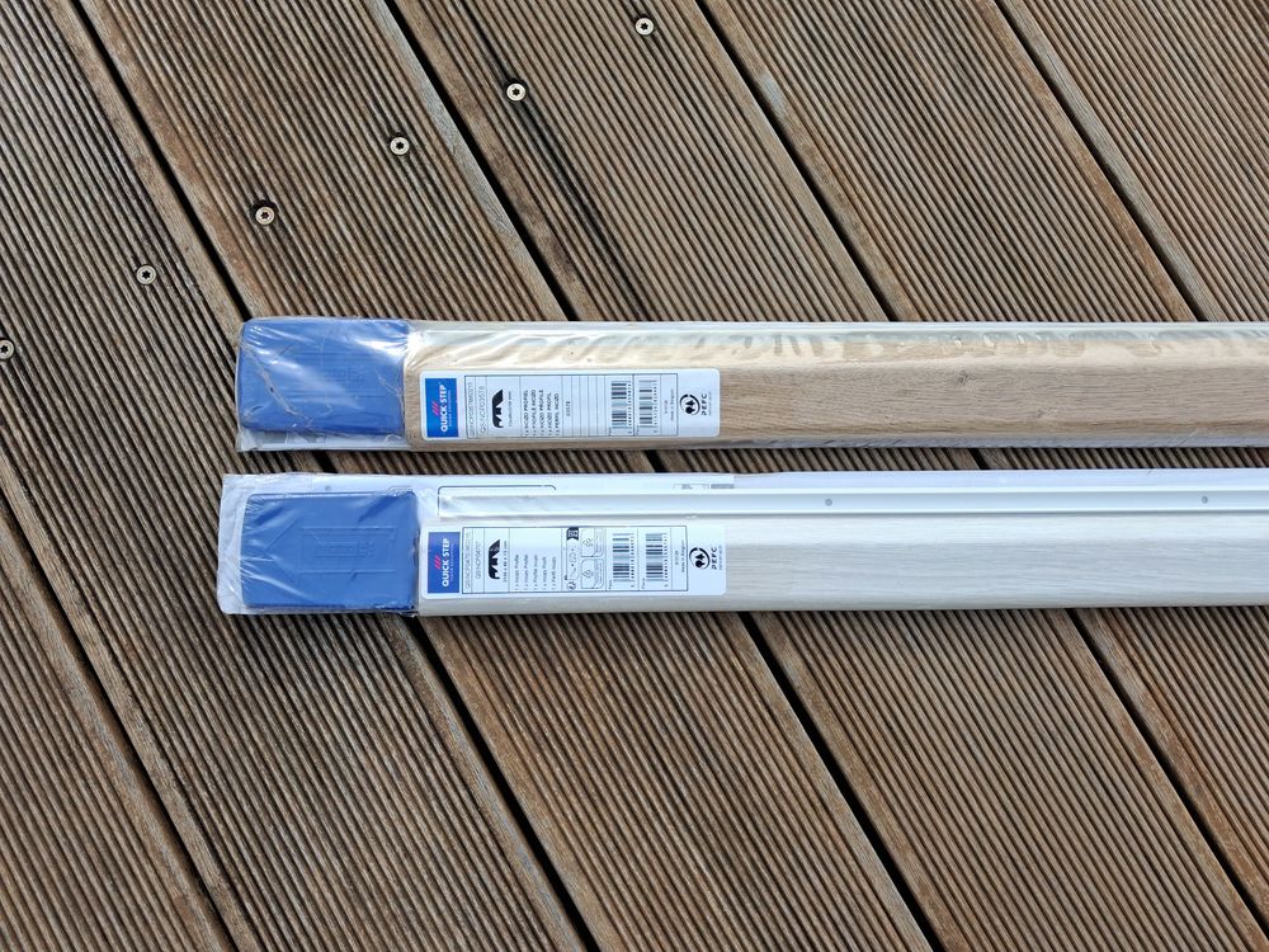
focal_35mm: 27
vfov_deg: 51.4
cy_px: 476
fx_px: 990
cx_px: 634
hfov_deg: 65.3
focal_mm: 4
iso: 25
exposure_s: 1/315
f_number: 1.8
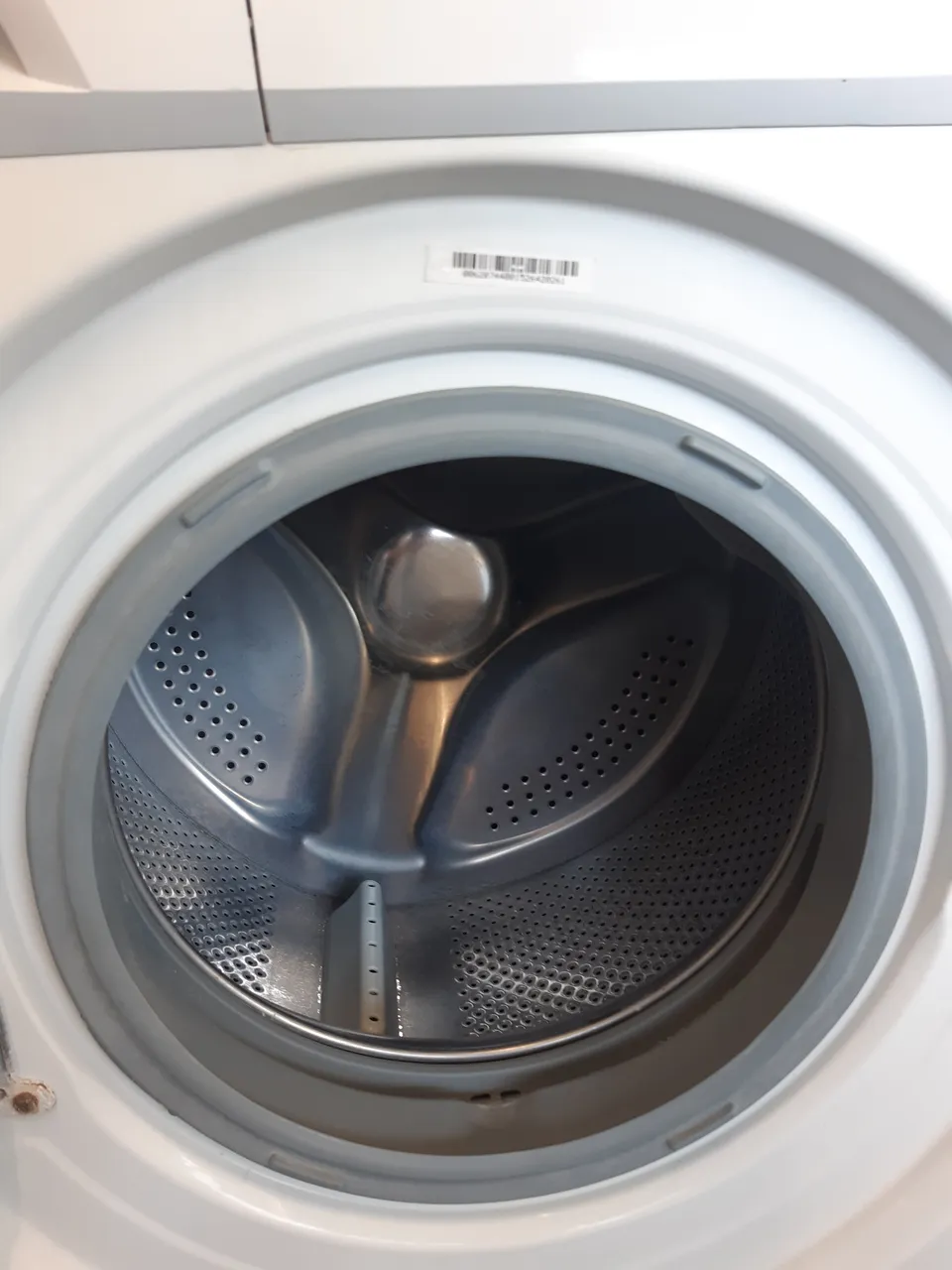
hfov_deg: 53.1
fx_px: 953
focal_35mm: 26
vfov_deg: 67.3
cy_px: 635
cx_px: 476
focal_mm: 3.92
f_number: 1.7
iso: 50
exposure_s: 1/50
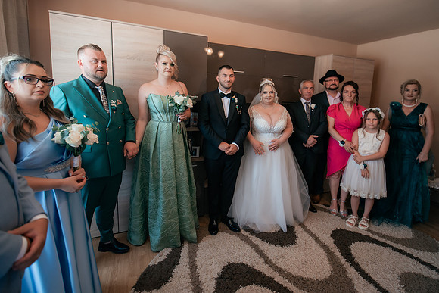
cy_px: 130
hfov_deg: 94.4
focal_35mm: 17
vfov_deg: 71.3
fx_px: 203
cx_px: 226
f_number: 2.8
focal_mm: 15
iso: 1600
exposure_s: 1/320
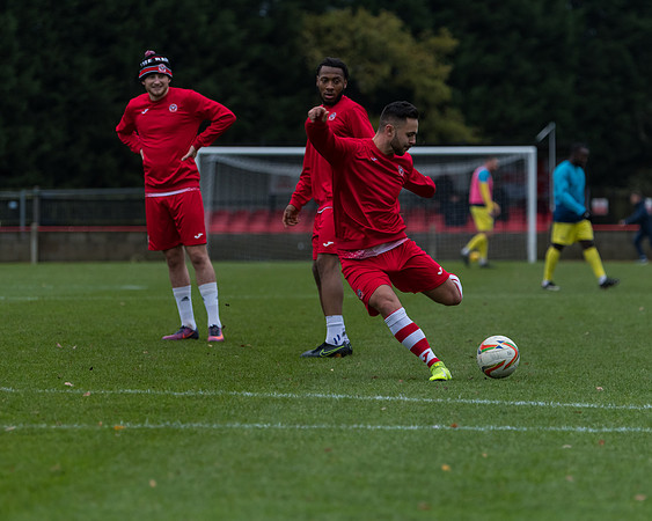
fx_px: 4428
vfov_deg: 6.7
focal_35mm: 230
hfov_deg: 8.4
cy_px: 260
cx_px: 368
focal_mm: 135
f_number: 2.8
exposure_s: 1/1000
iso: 800
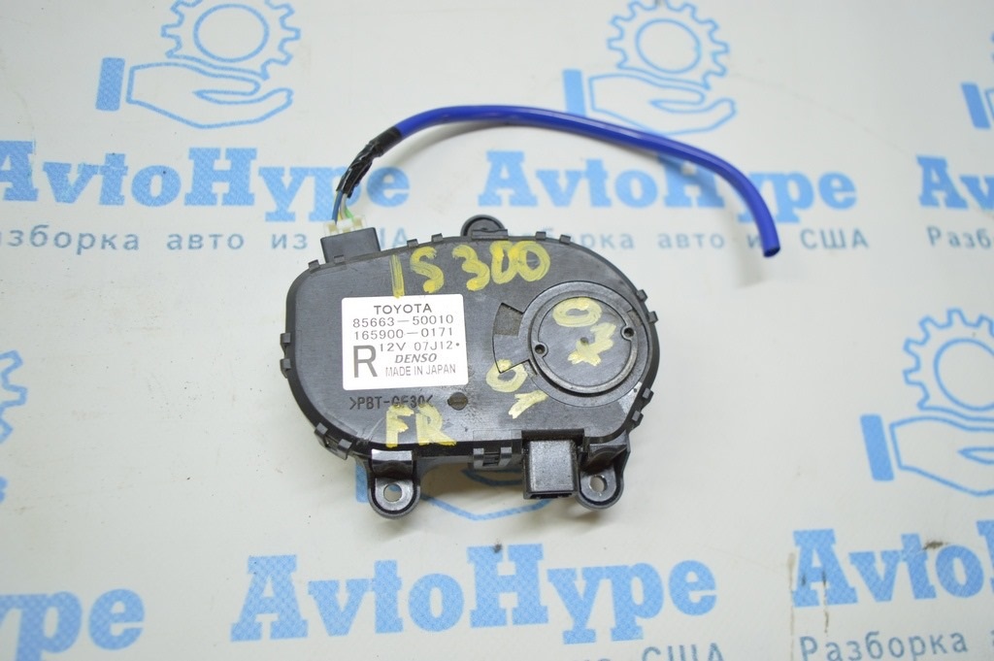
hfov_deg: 57.3
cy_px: 330
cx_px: 497
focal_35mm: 33
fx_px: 910
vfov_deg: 39.9
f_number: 3.8
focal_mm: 22
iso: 400
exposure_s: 1/60
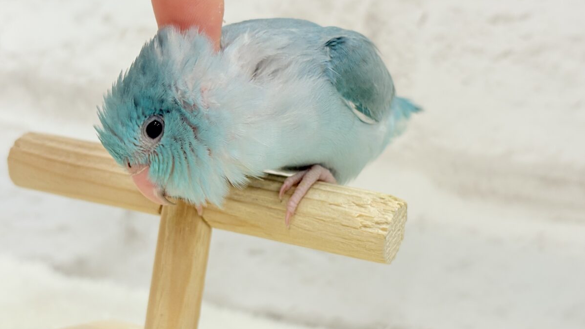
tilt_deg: -1.7
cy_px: 154
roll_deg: -8.1
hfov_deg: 36.6
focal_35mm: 57
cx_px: 293
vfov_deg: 21.1
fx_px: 884
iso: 80
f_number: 1.6
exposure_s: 1/100
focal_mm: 5.96
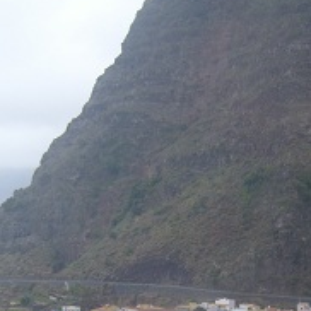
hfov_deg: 17.0
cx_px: 181
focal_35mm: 102
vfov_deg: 16.7
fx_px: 1037
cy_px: 304
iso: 80
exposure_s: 1/90
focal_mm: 7.4
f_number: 7.1
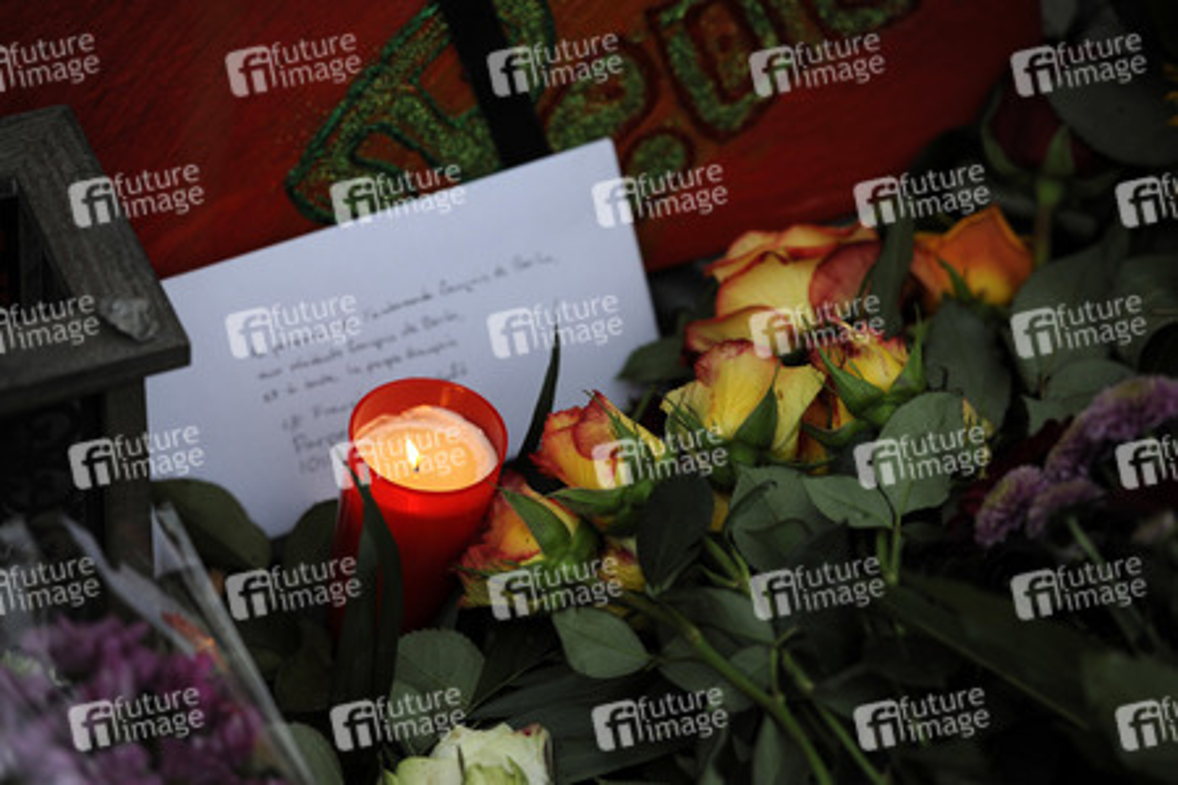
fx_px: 5726
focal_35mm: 175
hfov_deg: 11.7
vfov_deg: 7.8
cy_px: 392
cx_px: 589
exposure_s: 1/500
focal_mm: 175
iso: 1000
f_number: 3.5
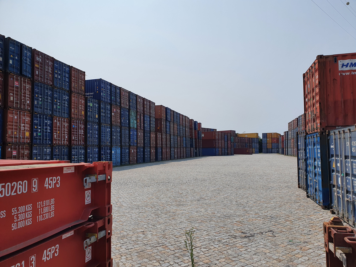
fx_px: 267
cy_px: 134
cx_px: 178
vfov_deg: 53.1
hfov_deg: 67.3
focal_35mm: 26
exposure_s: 1/3936
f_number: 2.4
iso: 50
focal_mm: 4.32
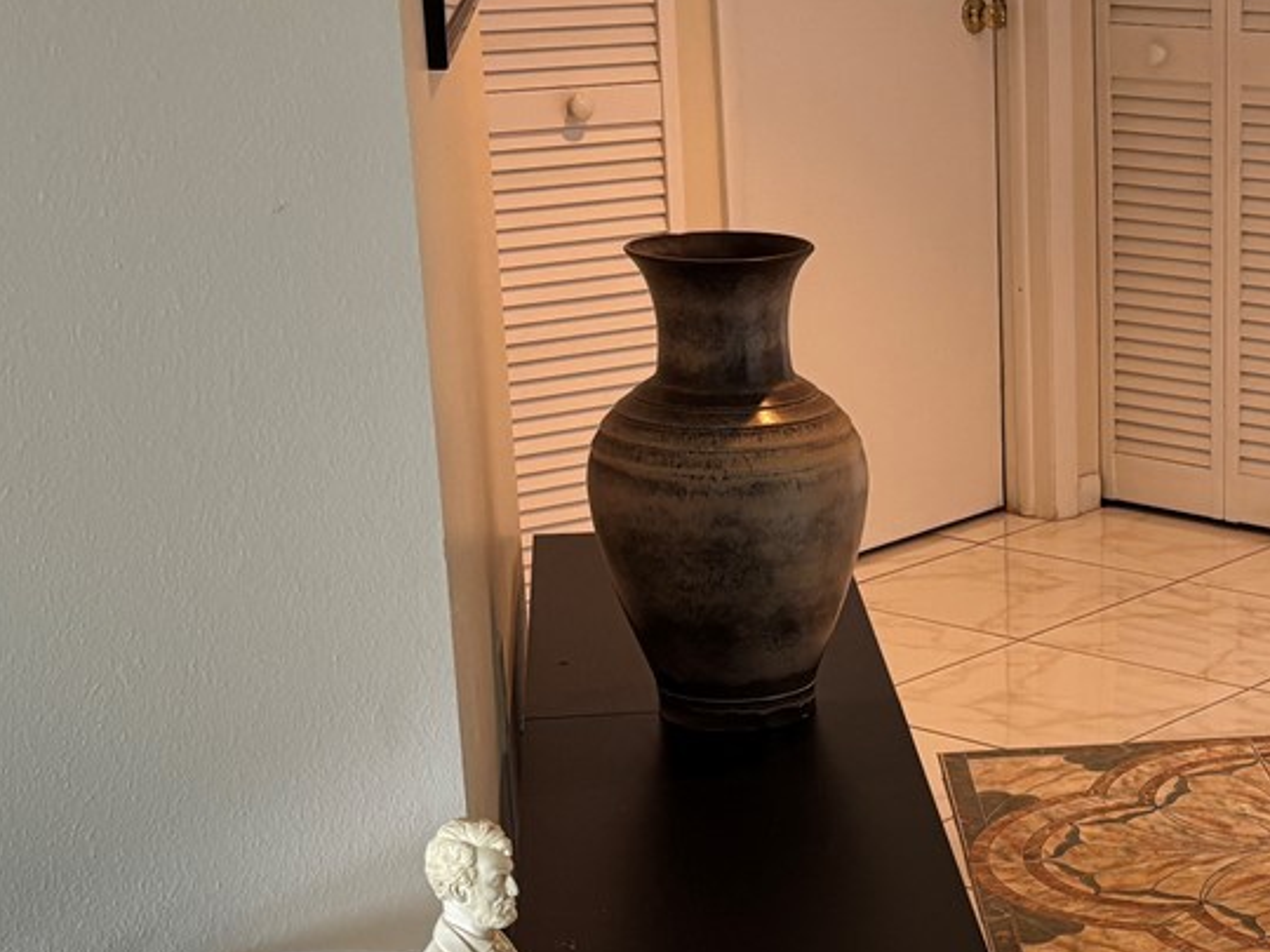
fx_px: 2825
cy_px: 686
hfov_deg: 24.7
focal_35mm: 77
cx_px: 1101
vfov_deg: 19.0
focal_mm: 5.96
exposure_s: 1/60
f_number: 1.6
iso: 160
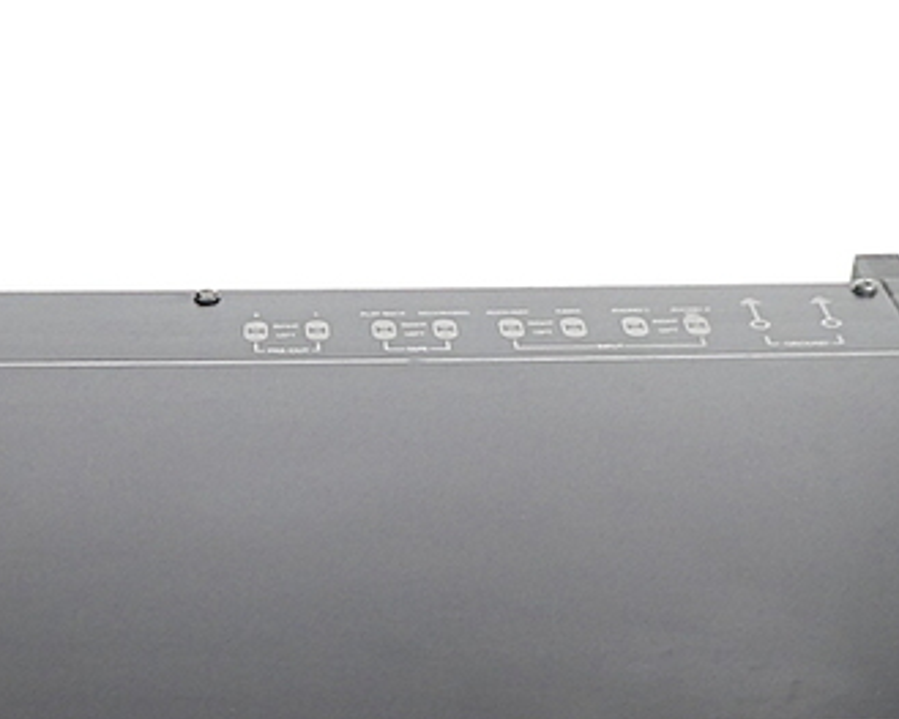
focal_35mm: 74
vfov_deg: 19.4
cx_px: 180
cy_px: 886
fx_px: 1968
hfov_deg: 25.3
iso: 200
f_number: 3.4
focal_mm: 4.7
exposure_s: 1/5
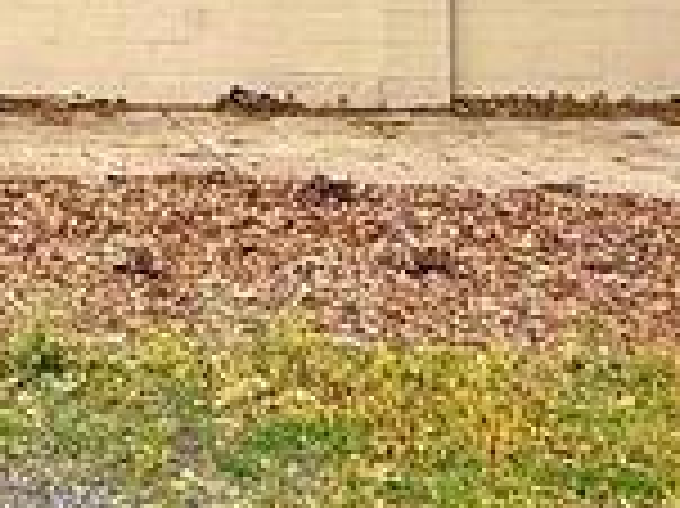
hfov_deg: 19.0
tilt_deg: +2.9
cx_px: -234
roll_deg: -0.2
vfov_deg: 14.5
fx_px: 1865
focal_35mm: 95
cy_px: -243
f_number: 2.2
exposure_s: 1/970
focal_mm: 2.22
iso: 64
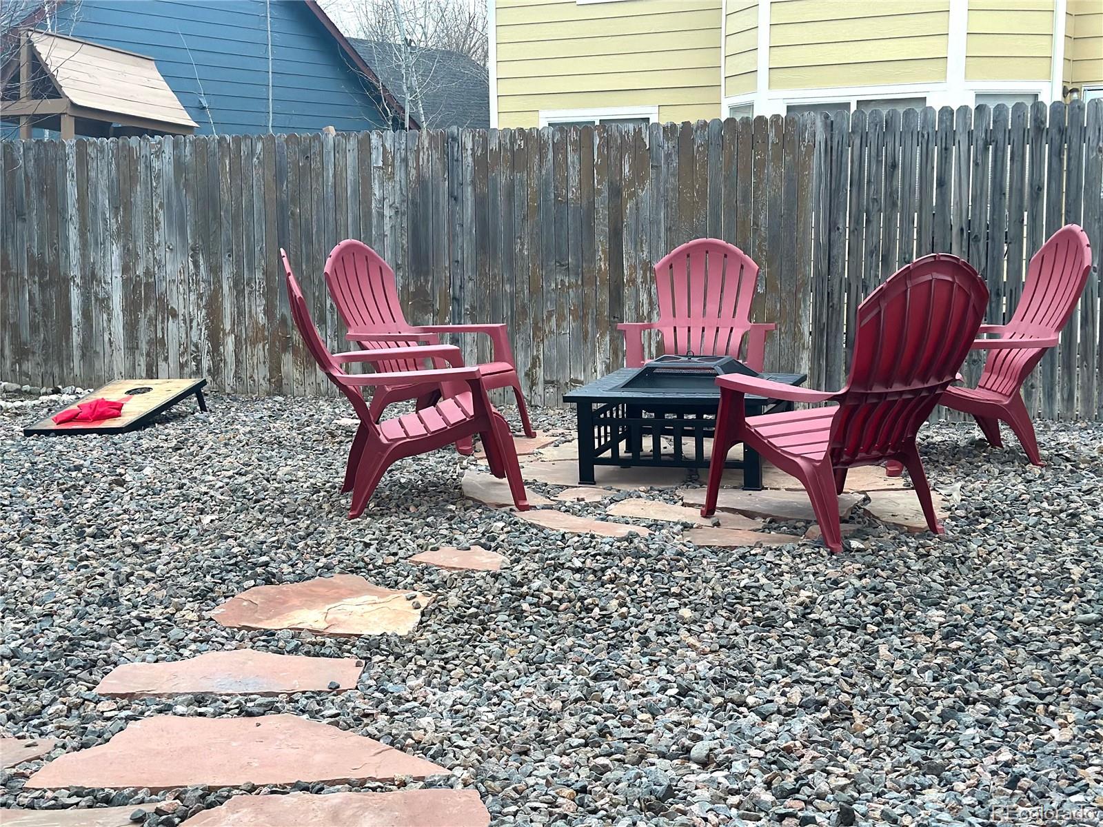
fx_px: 1529
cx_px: 552
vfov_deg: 30.3
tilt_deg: -8.9
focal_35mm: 48
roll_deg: -0.1
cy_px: 414
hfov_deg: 39.7
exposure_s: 1/40
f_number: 1.78
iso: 400
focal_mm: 6.86
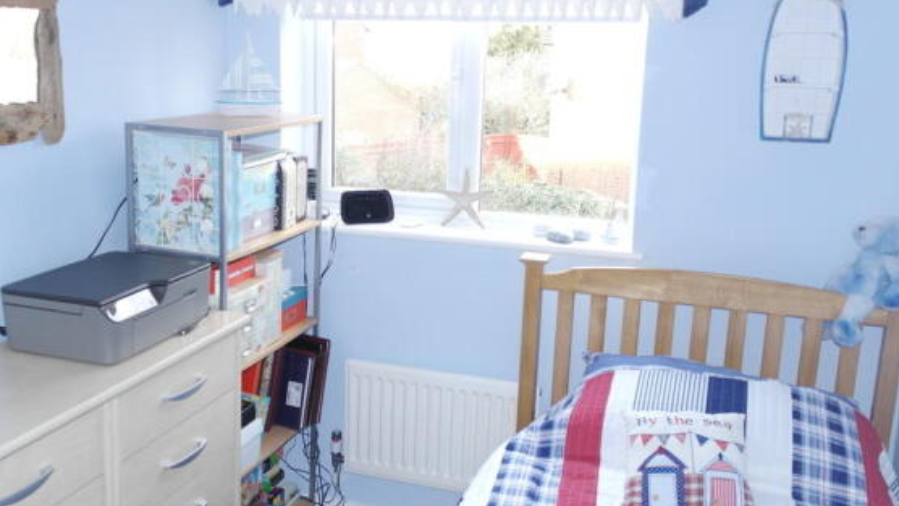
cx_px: 400
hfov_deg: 53.9
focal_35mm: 37
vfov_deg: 32.0
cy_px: 258
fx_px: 882
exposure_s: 1/40
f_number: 3.5
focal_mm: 20
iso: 400
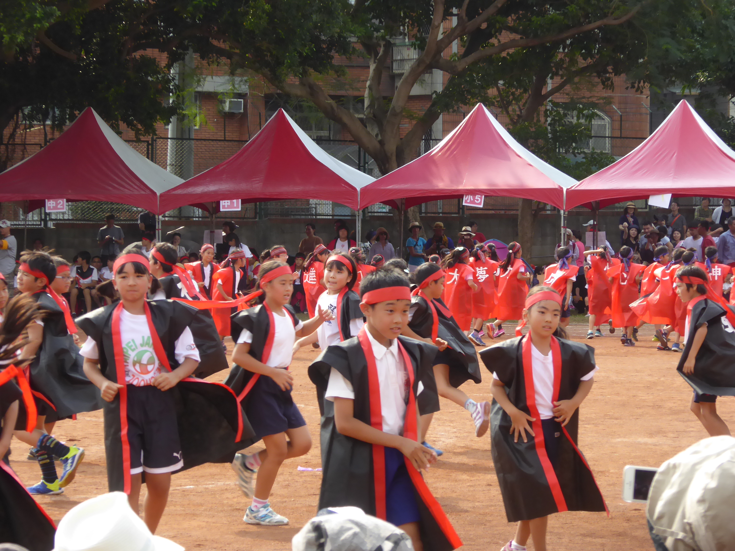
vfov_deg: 8.8
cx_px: 368
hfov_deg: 11.8
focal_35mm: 168
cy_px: 276
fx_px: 3567
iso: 200
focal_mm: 27.1
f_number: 5.4
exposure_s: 1/320
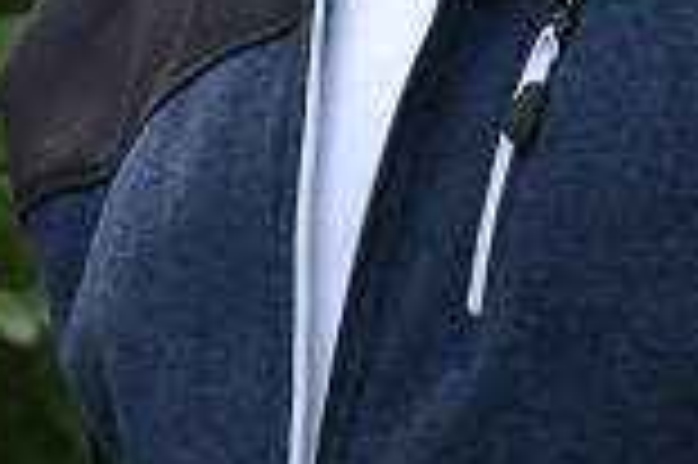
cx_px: -1180
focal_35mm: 1547
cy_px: -171
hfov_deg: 1.3
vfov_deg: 0.9
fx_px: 29963
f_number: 5.6
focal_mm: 130
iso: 400
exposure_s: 1/400
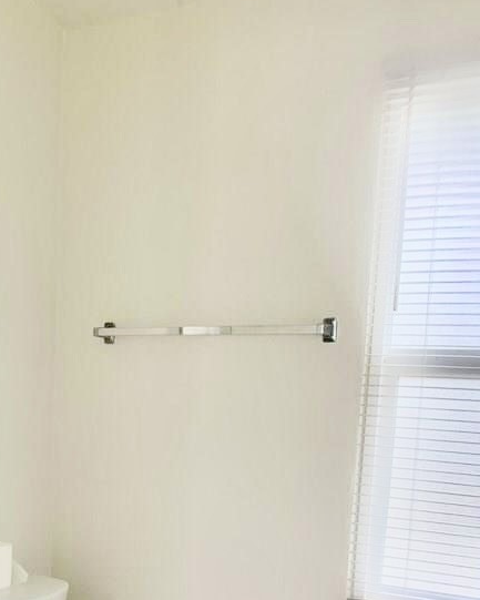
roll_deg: -0.8
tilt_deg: -7.4
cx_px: 81
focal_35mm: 48
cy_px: 505
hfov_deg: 30.5
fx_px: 852
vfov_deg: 37.0
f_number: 1.8
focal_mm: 4.25
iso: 25
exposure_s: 1/121
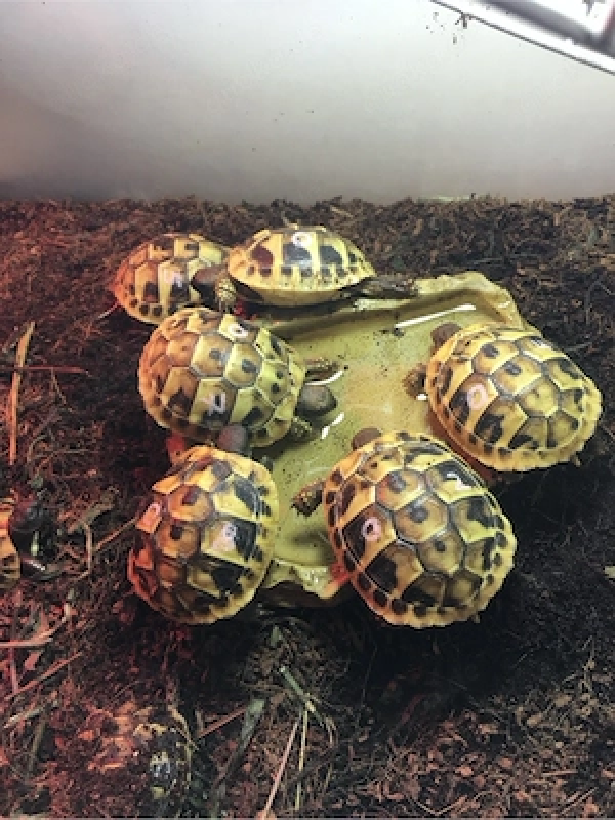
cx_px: 308
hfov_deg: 48.2
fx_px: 687
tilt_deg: -58.9
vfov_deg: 61.7
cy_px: 410
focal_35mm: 29
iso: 40
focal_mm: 4.15
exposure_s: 1/33
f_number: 2.2
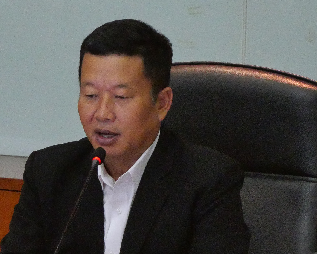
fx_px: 2749
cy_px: 154
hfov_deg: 6.6
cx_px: 81
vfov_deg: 5.3
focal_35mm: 293
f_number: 5.6
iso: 6400
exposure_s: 1/160
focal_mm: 60
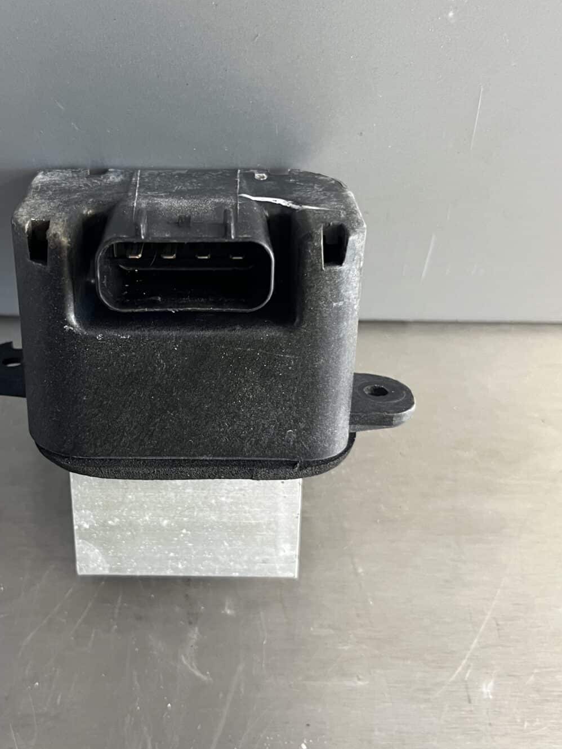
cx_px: 185
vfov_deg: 46.7
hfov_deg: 35.6
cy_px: 339
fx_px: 866
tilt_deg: -59.3
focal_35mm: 40
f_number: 1.6
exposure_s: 1/60
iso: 160
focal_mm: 5.1
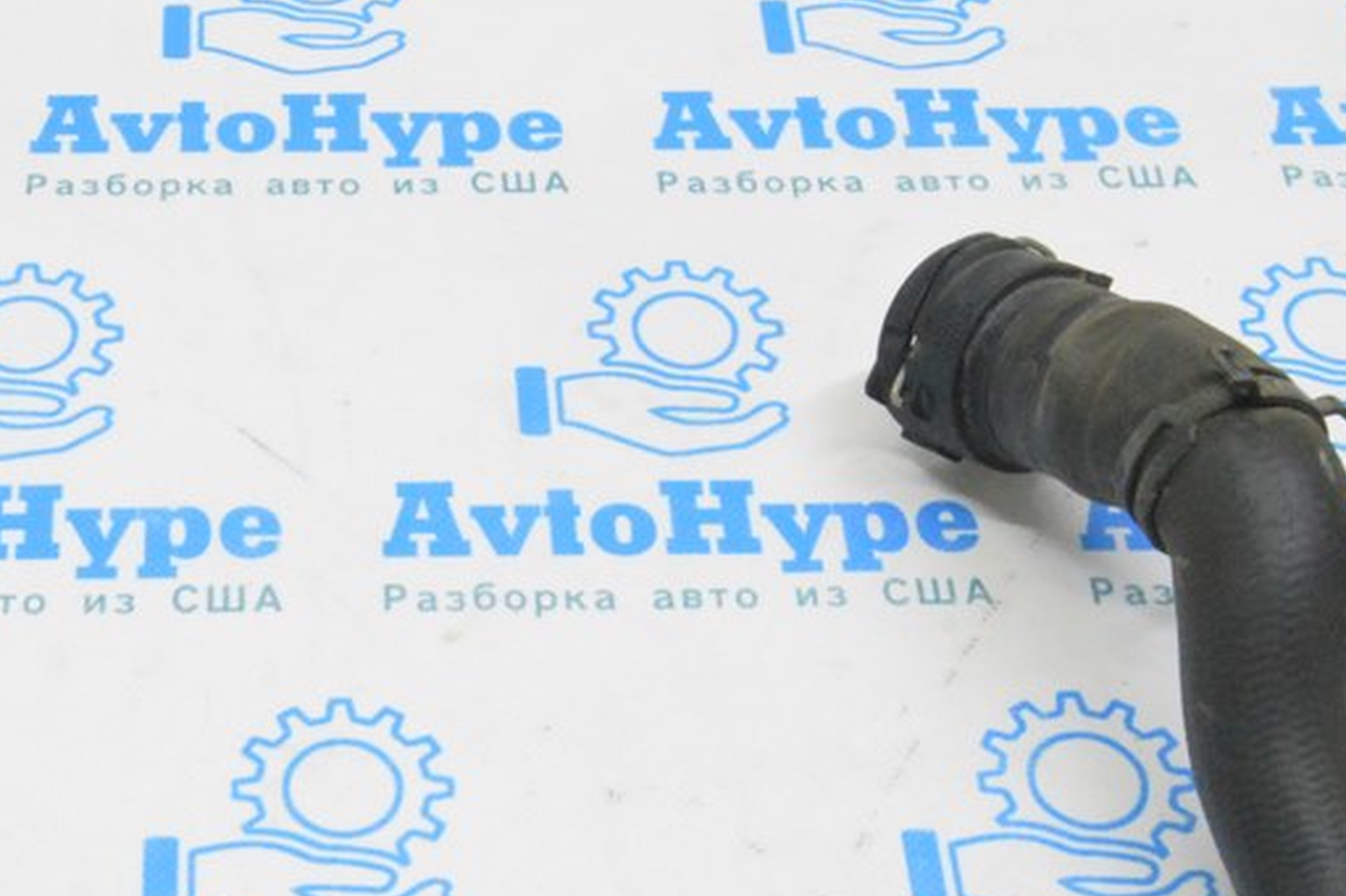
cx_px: 310
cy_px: 734
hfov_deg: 28.7
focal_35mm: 69
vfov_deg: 19.5
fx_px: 2579
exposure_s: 1/15
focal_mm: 23
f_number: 20
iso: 6400
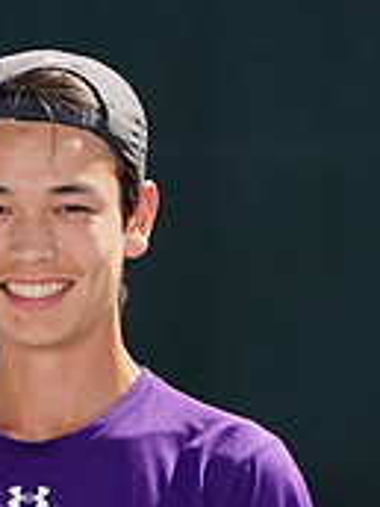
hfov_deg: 1.6
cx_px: -122
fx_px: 13671
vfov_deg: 2.1
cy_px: 657
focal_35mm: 934
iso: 100
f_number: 9
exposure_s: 1/250
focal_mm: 288
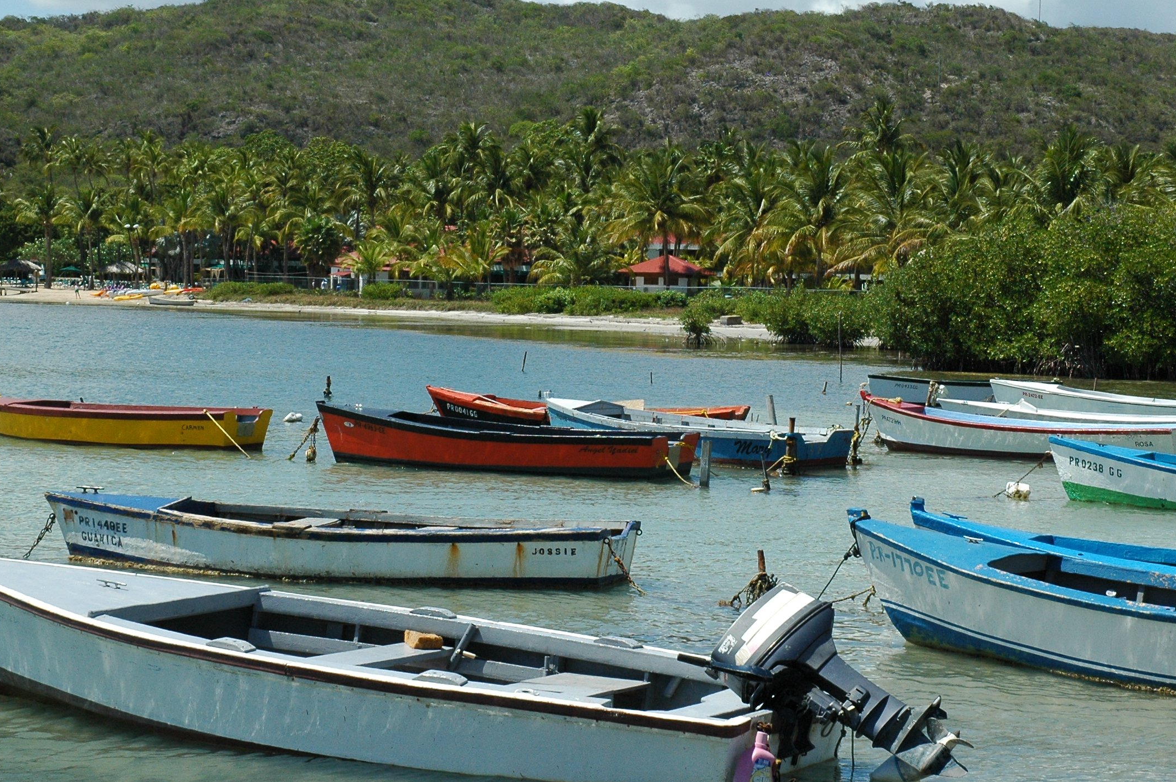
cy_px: 359
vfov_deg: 16.0
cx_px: 721
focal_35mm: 85
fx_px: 2774
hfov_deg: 23.9
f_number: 11
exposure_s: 1/500
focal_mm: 40
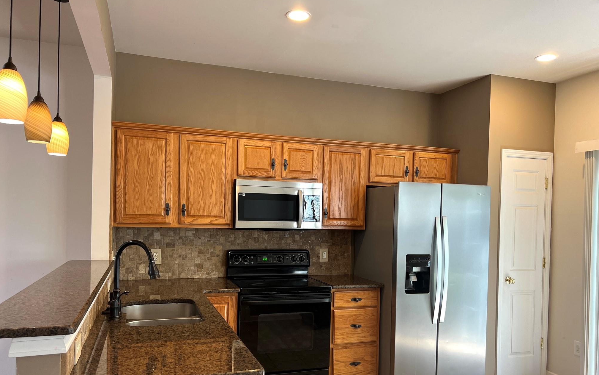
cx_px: 301
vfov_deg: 44.3
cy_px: 225
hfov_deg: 66.5
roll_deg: -1.4
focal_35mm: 28
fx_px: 457
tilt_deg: -0.6
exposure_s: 1/60
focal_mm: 5.7
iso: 80
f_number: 1.5
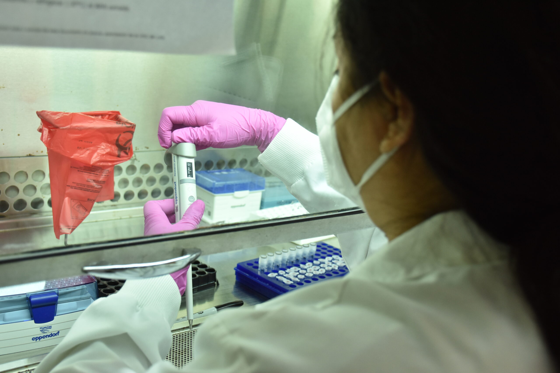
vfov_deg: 29.9
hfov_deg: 43.6
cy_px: 186
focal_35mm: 45
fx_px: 700
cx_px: 280
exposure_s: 1/160
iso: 1000
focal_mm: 30
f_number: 5
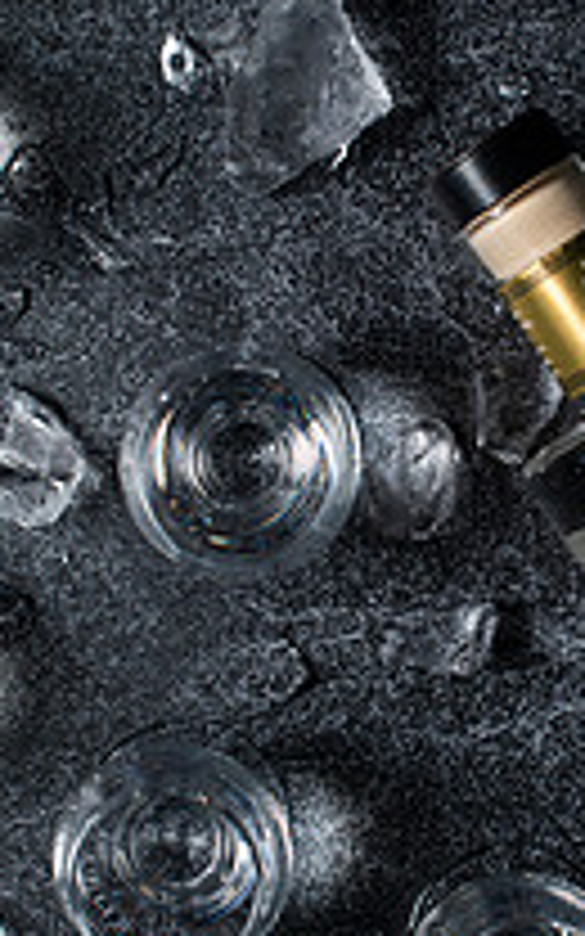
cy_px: 428
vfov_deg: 18.9
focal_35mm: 110
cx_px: 490
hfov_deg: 11.8
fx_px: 2806
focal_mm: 50
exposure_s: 1/200
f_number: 5.6
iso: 200
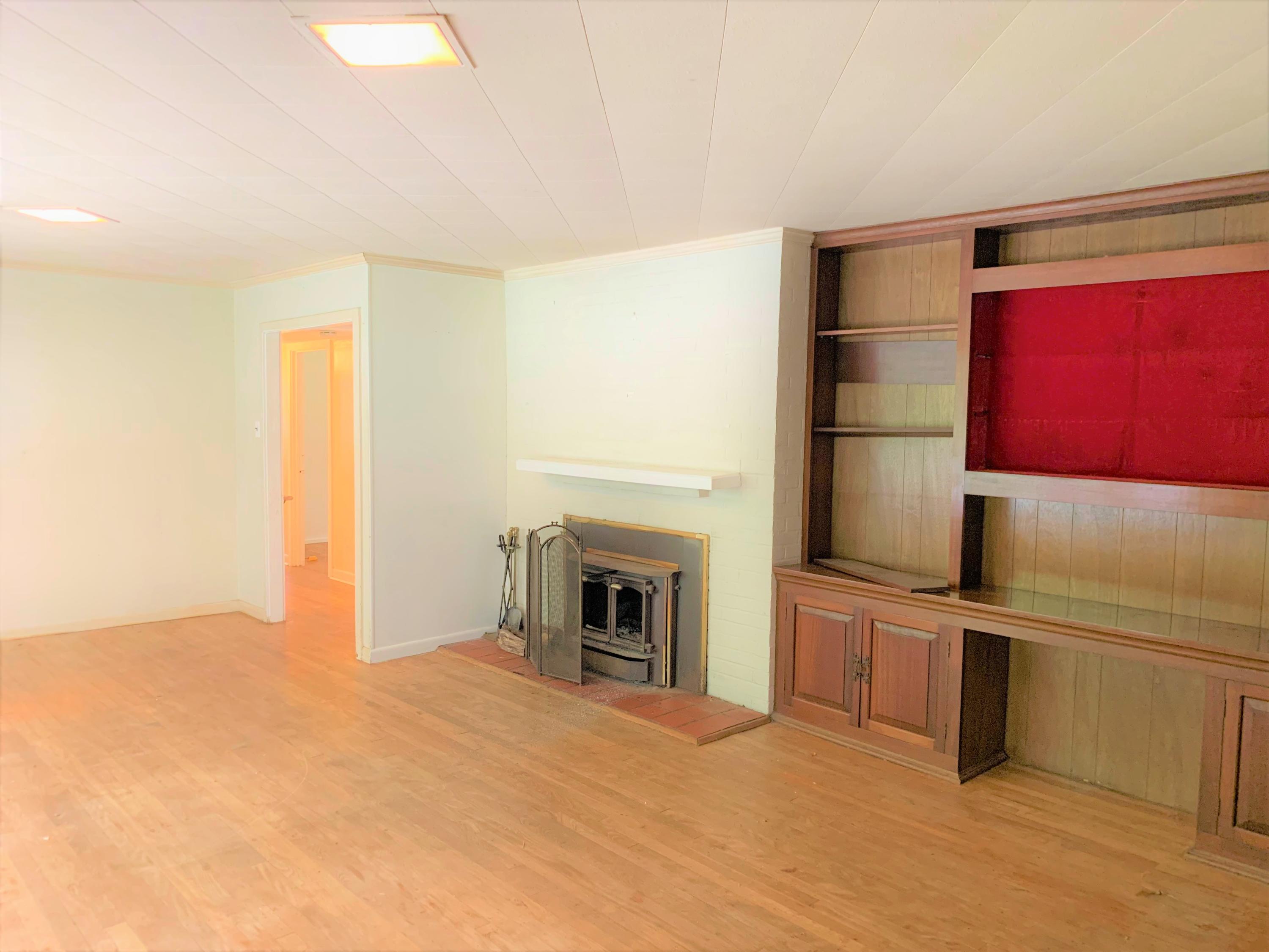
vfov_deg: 53.1
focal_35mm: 26
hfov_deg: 67.3
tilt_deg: -1.9
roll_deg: -2.2
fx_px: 953
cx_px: 634
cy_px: 476
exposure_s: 1/60
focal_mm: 4.25
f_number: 1.8
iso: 320
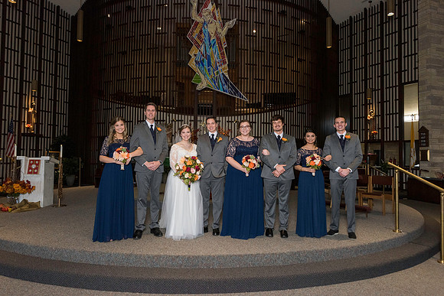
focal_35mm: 24
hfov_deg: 73.7
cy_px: 148
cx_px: 222
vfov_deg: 53.2
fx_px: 296
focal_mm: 24
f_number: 6.3
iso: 1250
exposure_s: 1/160
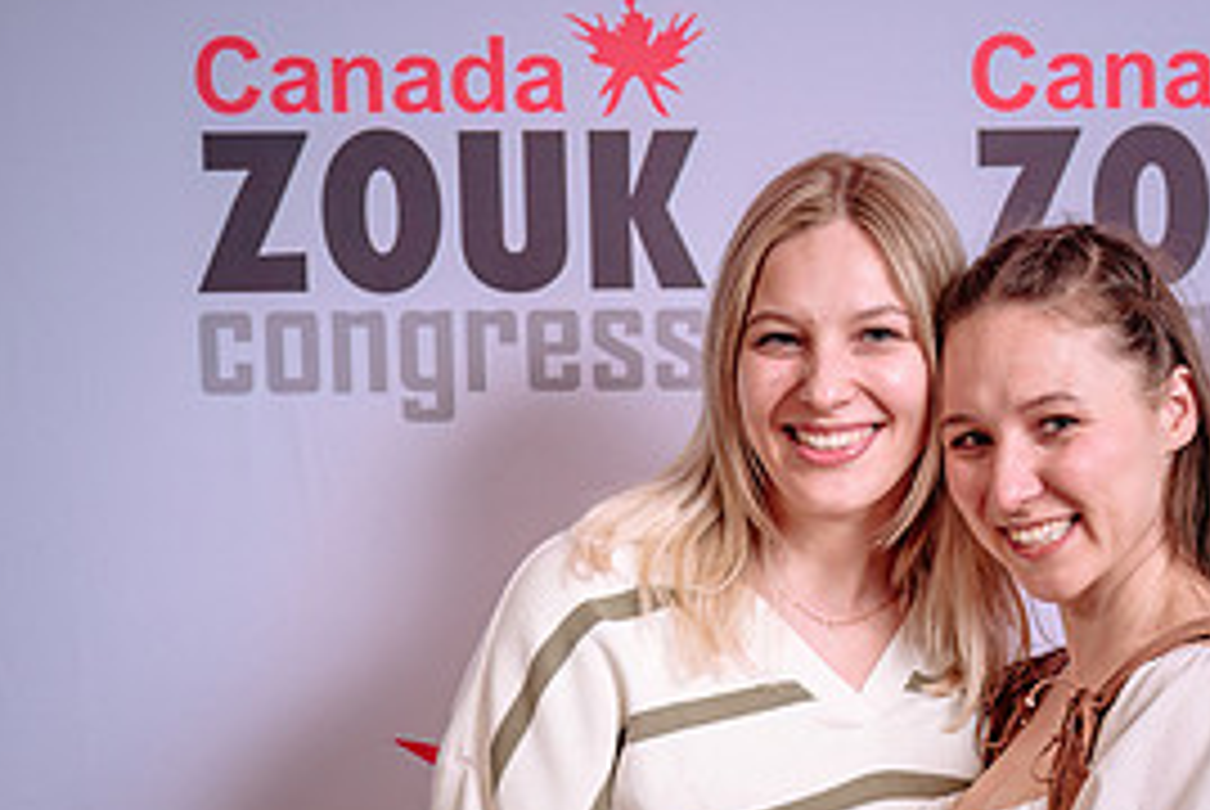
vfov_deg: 14.5
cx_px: 945
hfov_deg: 21.6
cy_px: 776
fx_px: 3129
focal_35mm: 93
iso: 100
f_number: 5
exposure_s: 1/160
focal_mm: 42
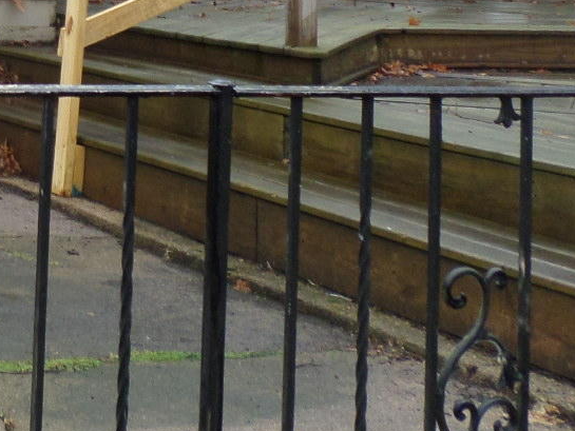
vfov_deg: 14.8
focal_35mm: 91
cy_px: -272
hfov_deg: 19.7
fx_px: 1512
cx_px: -181
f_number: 2.5
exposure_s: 1/90
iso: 80
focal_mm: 4.5
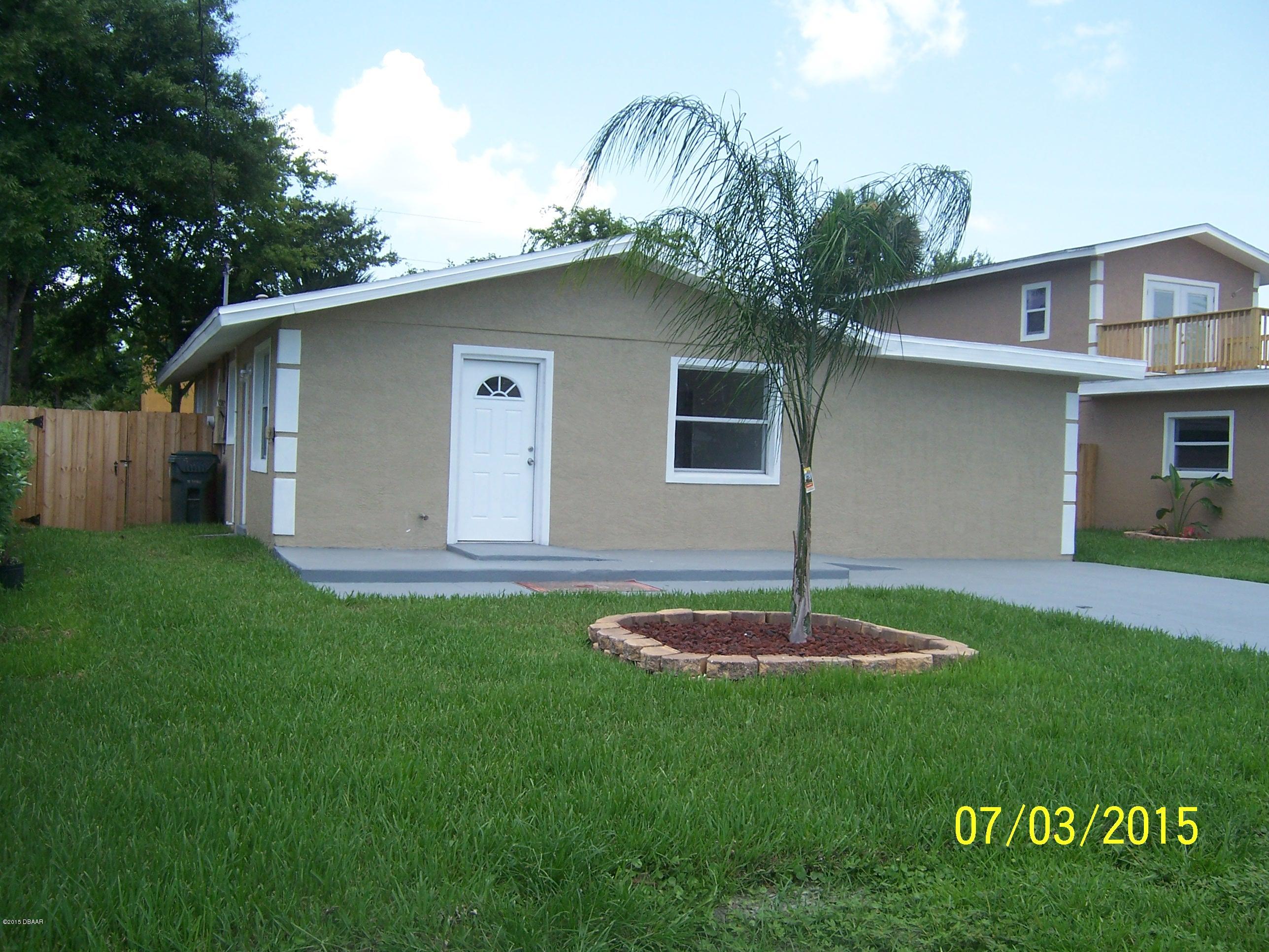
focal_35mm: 33
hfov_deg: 55.4
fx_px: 1210
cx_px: 634
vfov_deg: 42.9
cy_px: 476
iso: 80
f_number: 3.4
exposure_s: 1/350
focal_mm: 5.5
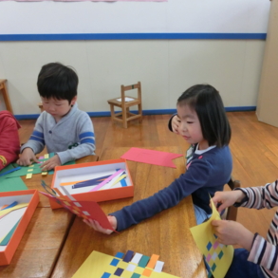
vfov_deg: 55.6
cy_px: 141
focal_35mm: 29
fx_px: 263
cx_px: 172
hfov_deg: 55.1
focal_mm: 4.24
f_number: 3
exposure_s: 1/125
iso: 400
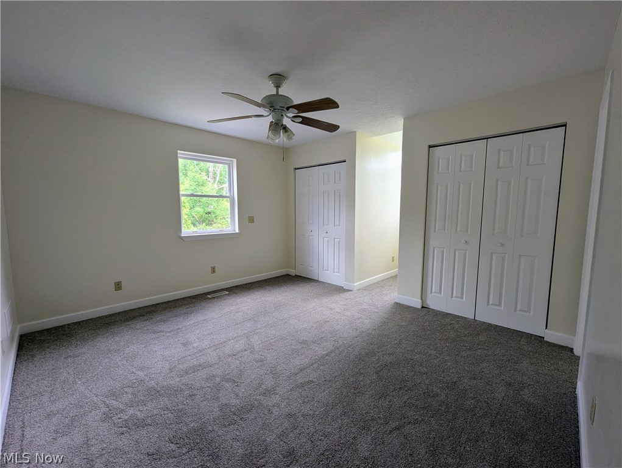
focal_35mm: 13
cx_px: 311
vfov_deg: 90.0
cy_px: 234
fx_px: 234
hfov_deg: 106.1
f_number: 2.2
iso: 44
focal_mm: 1.95
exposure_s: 1/36.5
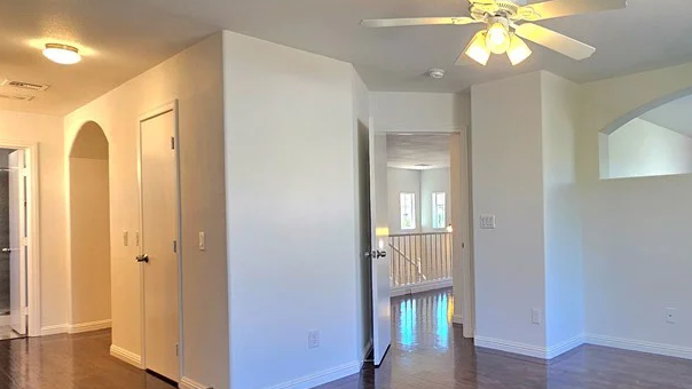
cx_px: 525
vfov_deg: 47.7
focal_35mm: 24
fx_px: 440
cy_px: 209
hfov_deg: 70.8
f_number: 2.2
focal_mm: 2.2
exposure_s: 1/60.2
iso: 64
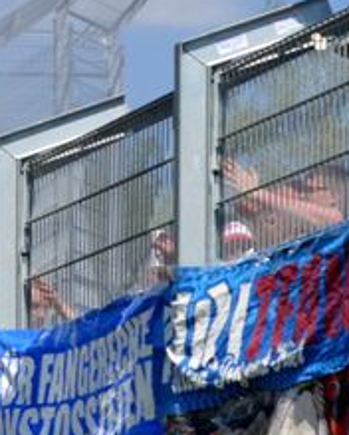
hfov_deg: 6.0
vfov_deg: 7.5
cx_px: -157
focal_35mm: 256
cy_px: 270
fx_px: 3296
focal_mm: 70
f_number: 6.3
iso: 400
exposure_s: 1/1600
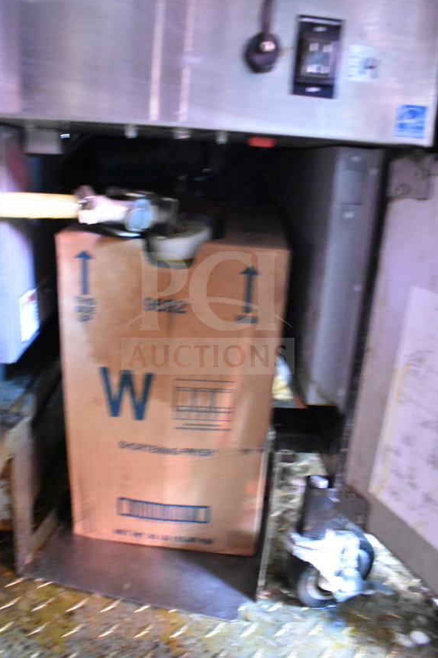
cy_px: 313
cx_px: 207
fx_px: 529
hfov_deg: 44.9
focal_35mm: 29
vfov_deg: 63.6
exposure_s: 1/30
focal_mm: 18
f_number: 3.5
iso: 11400
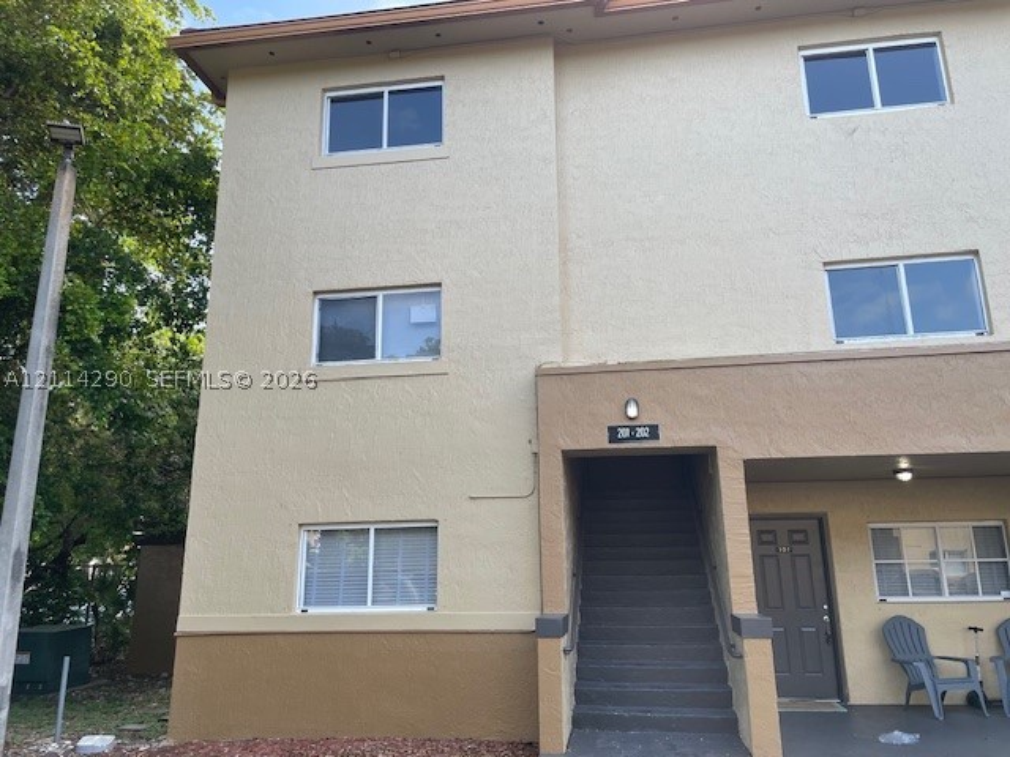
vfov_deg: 53.1
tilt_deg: +15.2
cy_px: 378
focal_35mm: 26
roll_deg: +0.6
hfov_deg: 67.3
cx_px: 505
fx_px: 759
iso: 32
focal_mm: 4.2
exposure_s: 1/440
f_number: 1.6
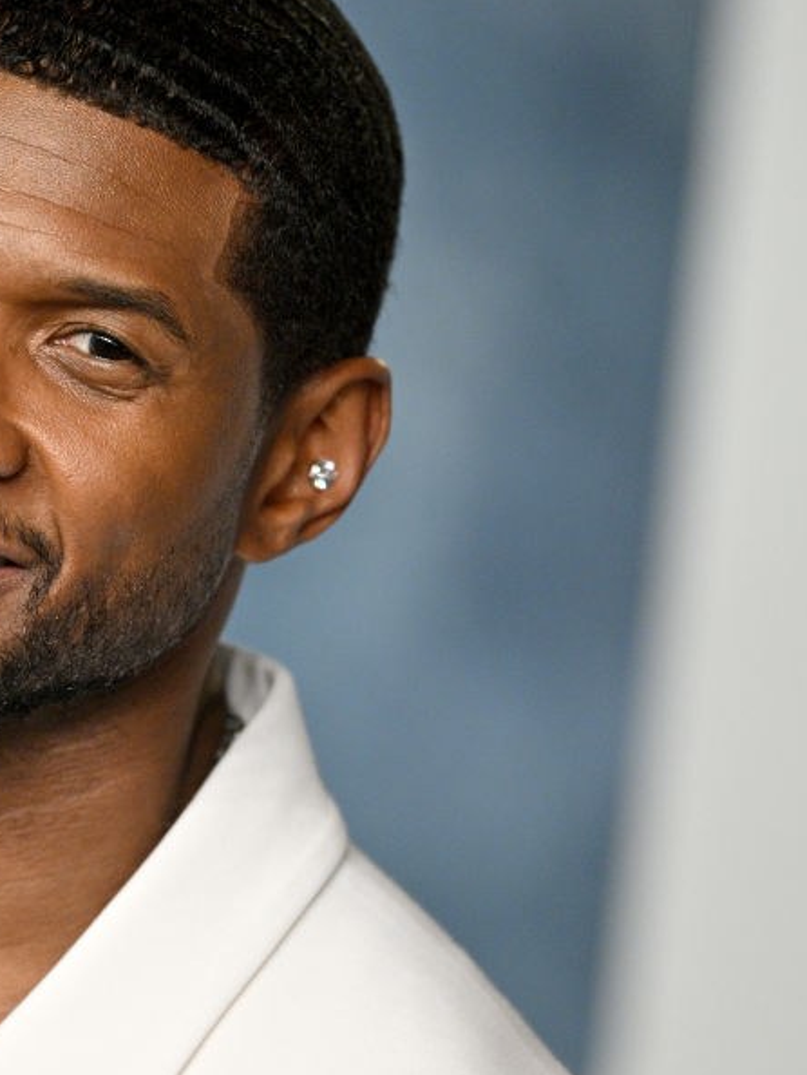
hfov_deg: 3.0
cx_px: 2
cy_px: 513
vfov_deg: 4.0
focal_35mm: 497
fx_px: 15438
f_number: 2.8
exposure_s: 1/1600
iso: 2000
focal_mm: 300
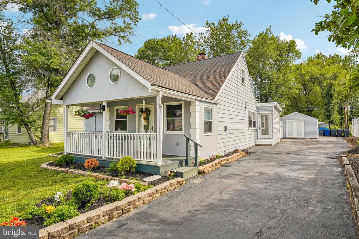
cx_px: 180
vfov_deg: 60.7
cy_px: 120
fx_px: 204
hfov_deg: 82.6
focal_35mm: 20
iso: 500
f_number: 8
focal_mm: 20.5
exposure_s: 1/1000
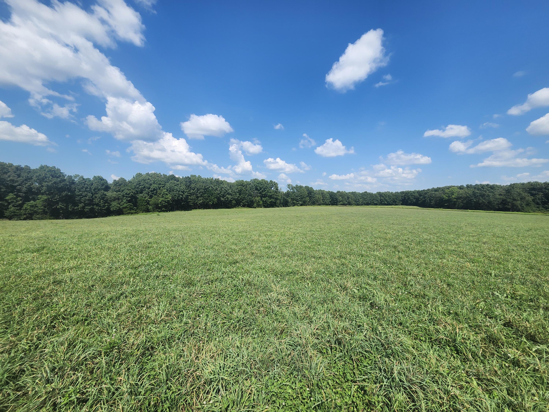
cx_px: 274
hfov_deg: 106.2
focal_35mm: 13
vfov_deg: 89.9
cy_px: 206
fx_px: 206
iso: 40
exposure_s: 1/1636
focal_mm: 1.74
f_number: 2.2
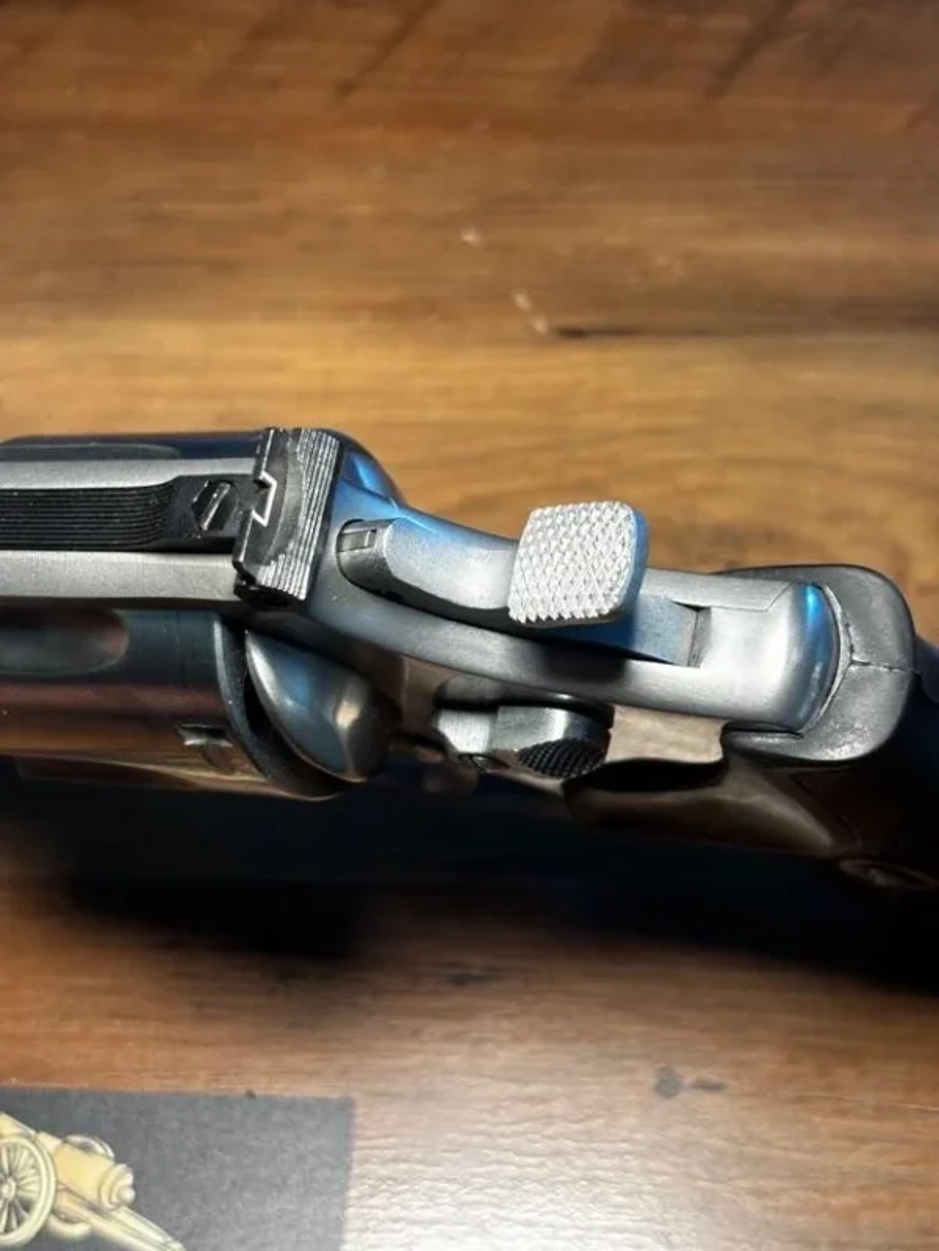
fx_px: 1881
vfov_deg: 36.8
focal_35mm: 52
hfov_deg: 28.0
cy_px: 626
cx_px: 470
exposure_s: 1/60
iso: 100
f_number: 1.6
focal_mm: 5.96
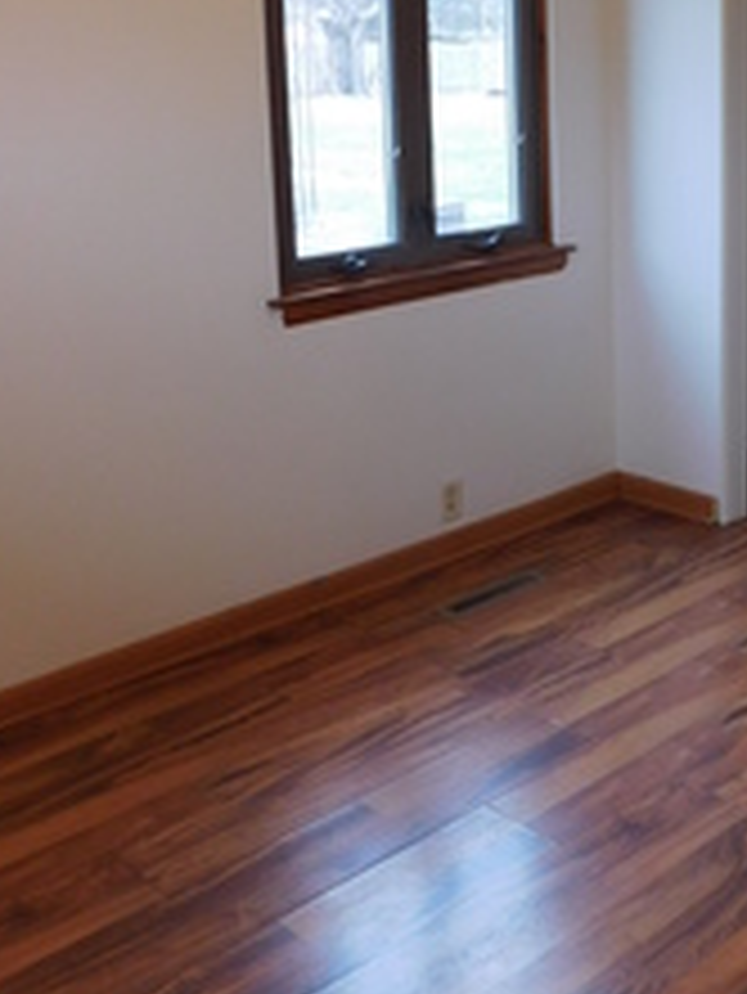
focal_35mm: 50
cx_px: 670
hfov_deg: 28.1
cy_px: 247
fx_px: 1437
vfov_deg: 37.2
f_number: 3
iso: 160
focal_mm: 4
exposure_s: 1/30
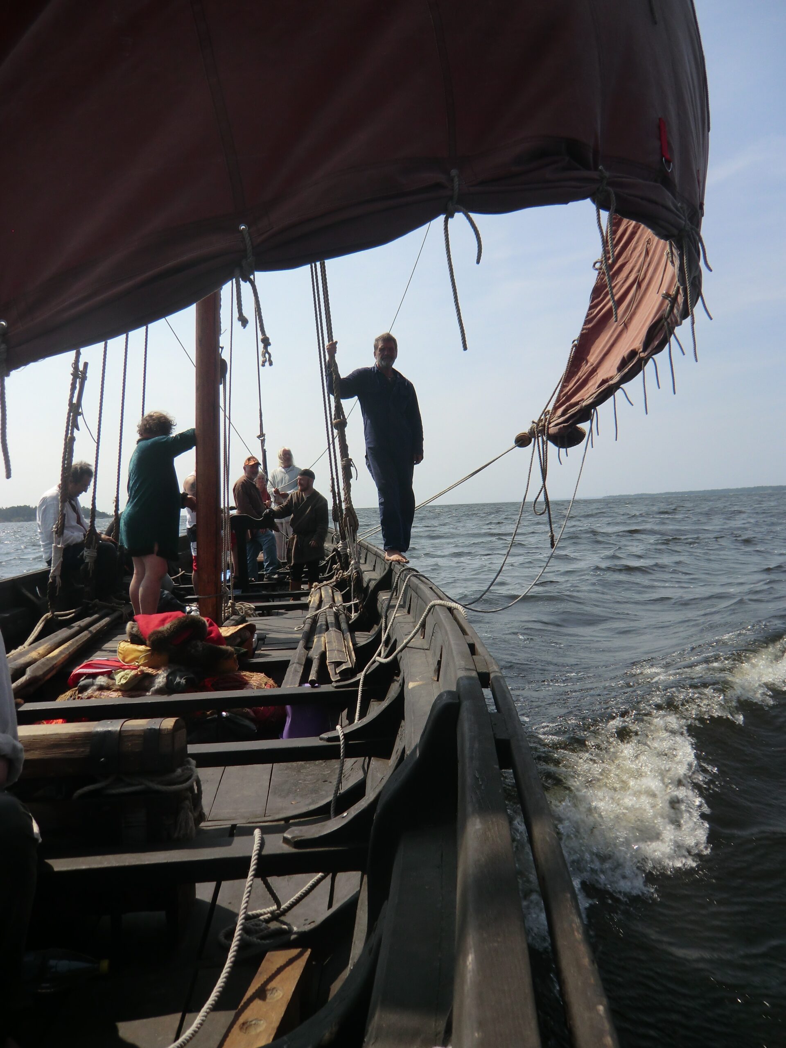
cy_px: 524
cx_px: 393
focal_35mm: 24
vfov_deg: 71.6
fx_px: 727
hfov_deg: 56.8
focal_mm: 4.3
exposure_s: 1/200
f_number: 7.5
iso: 64
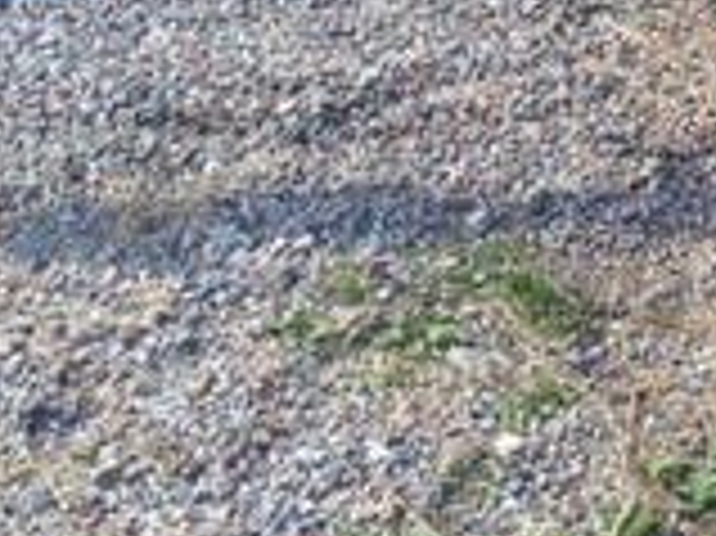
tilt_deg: -37.6
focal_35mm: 117
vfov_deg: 12.6
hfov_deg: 15.3
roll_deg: -5.1
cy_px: 171
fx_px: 2418
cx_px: 1130
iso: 32
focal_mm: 4.15
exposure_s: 1/233
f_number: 2.2
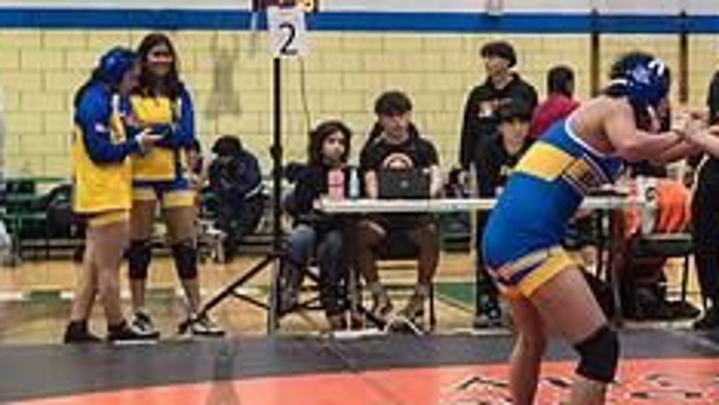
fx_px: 2099
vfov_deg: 11.0
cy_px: 213
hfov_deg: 19.2
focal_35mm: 110
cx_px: 618
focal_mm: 35
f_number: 3.2
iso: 5000
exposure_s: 1/400
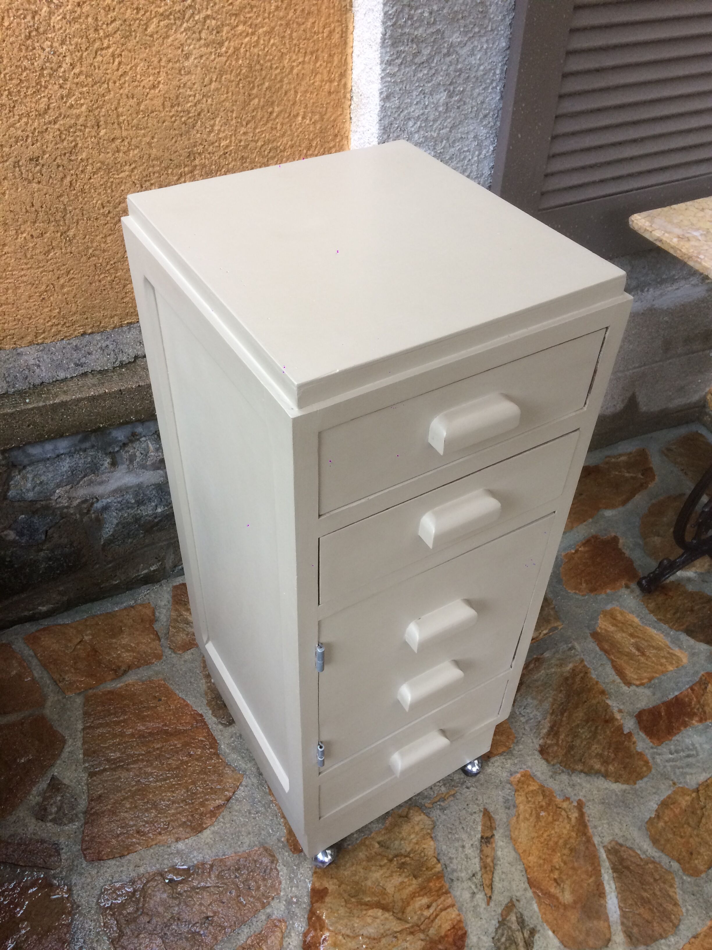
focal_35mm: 29
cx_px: 356
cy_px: 475
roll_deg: -1.6
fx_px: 795
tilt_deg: -43.1
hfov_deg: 48.2
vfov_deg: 61.7
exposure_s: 1/33
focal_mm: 4.15
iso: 50
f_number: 2.2
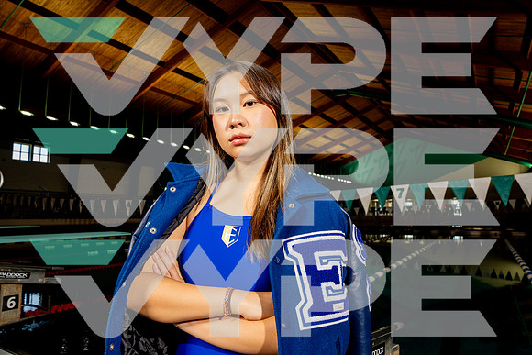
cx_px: 266
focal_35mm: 24
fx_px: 355
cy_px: 178
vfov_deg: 53.2
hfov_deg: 73.7
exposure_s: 1/125
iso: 500
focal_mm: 24
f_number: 7.1
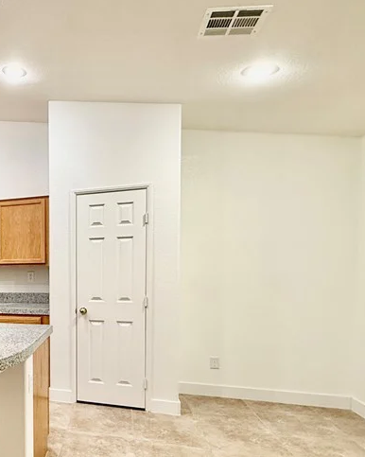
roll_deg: +1.1
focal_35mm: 29
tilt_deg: -2.0
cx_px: -41
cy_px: 287
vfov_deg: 59.7
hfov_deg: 40.1
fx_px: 392
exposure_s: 1/60
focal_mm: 2.22
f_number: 2.2
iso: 200
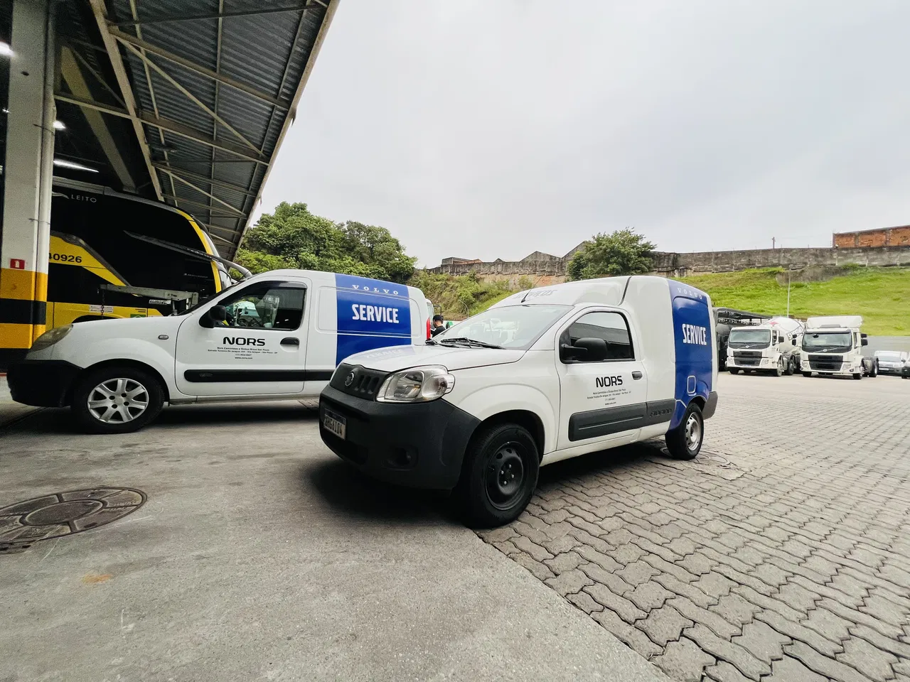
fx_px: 342
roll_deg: -2.9
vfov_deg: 89.9
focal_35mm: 13
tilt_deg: +0.7
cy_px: 341
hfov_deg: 106.2
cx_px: 455
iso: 80
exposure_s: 1/99
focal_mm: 1.57
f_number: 1.8
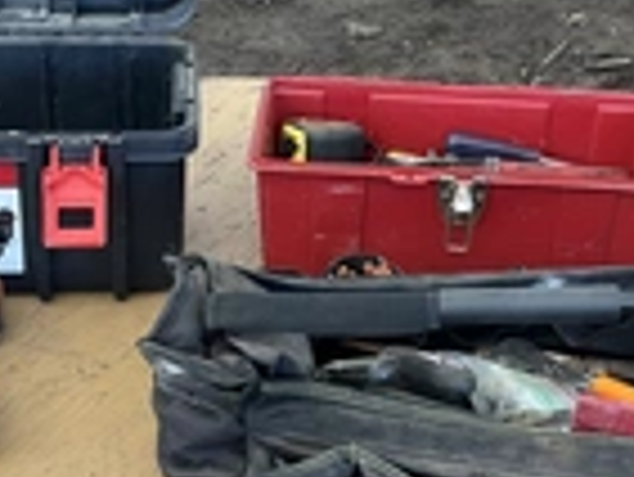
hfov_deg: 23.8
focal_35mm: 82
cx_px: 238
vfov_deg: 18.0
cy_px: 284
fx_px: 1503
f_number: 1.8
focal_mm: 3
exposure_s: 1/122
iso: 50
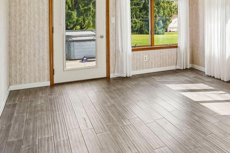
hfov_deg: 41.8
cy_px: 17
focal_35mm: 39
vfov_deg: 32.6
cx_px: 238
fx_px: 249
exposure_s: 1/125
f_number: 8
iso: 250
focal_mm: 16
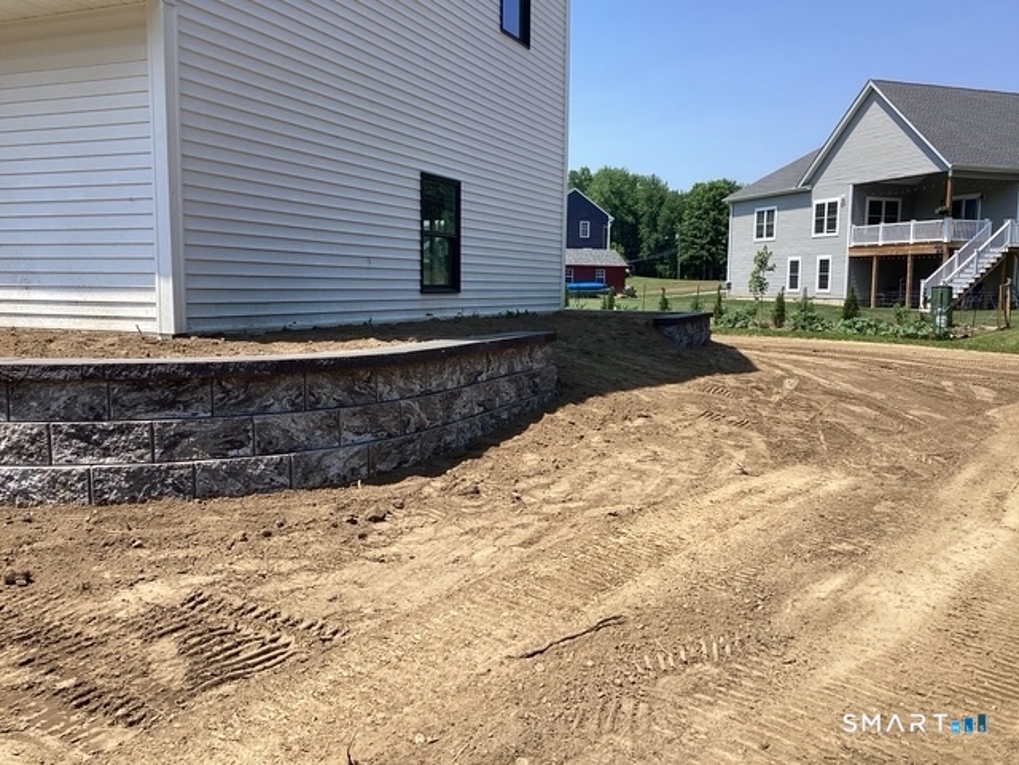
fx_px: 913
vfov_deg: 45.4
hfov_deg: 58.4
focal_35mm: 31
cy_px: 382
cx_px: 510
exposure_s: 1/959
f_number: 2.4
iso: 25
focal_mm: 3.3
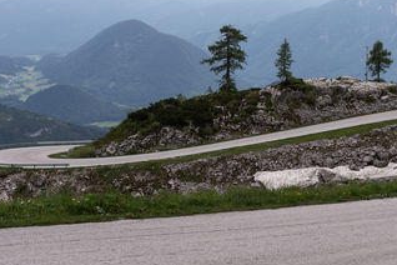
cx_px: 290
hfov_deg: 31.0
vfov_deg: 21.2
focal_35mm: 64
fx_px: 706
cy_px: 167
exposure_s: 1/250
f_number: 8
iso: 100
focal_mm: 24
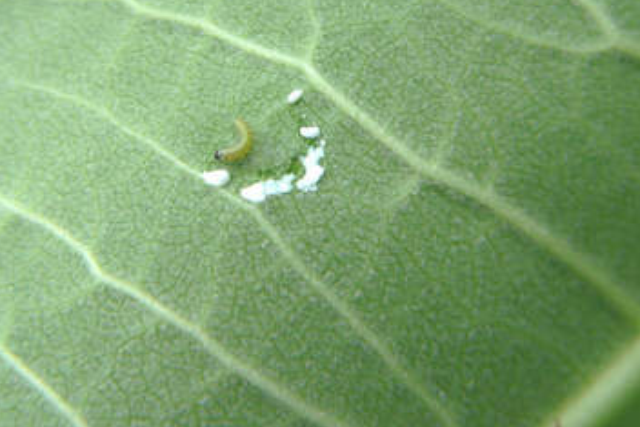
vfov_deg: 11.7
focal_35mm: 117
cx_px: 269
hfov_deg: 17.5
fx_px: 2081
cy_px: 131
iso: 80
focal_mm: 15
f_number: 2.8
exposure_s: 1/160
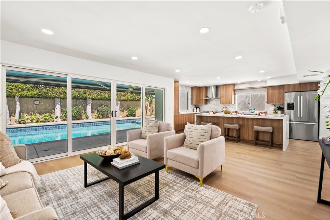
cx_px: 165
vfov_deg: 73.8
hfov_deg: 96.7
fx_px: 147
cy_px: 110
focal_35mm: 16
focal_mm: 16
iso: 160
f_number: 8
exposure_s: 1/10
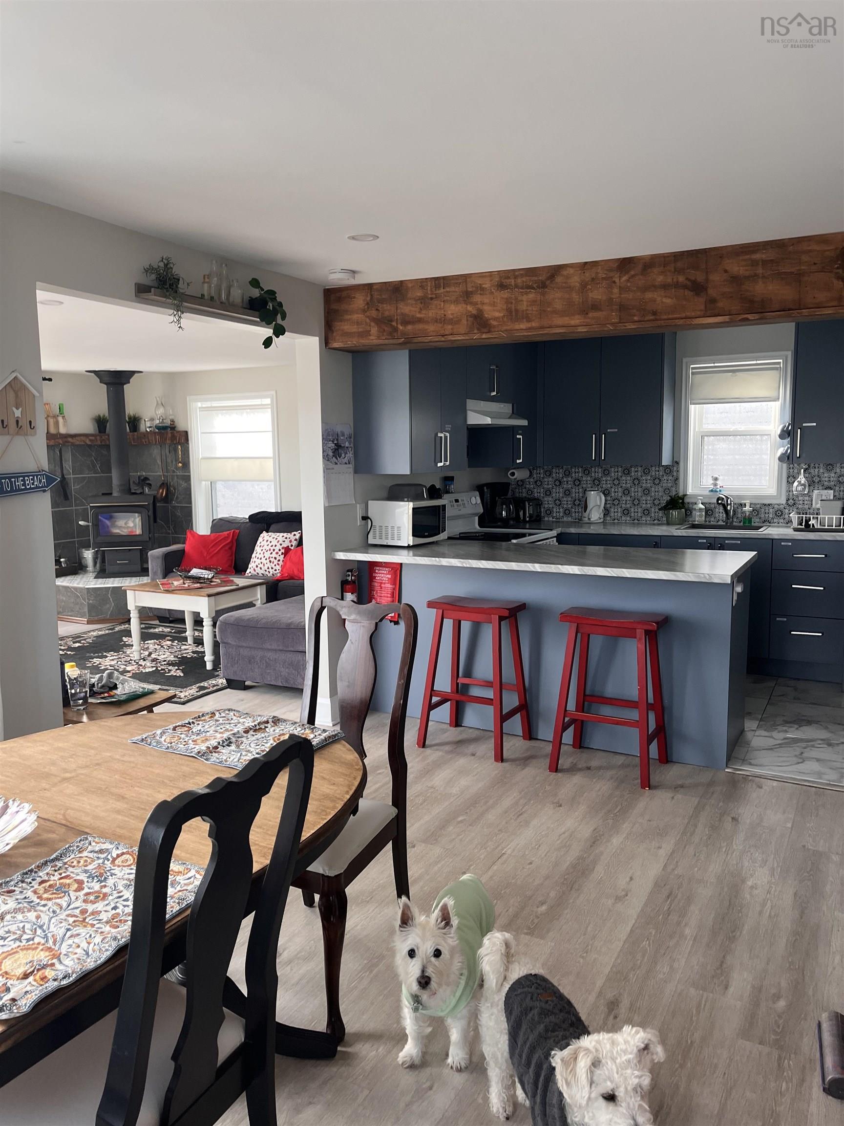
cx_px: 422
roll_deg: +1.5
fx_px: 845
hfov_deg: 53.1
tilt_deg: -5.2
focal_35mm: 26
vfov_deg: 67.3
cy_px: 563
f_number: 1.6
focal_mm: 5.1
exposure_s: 1/121
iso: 100
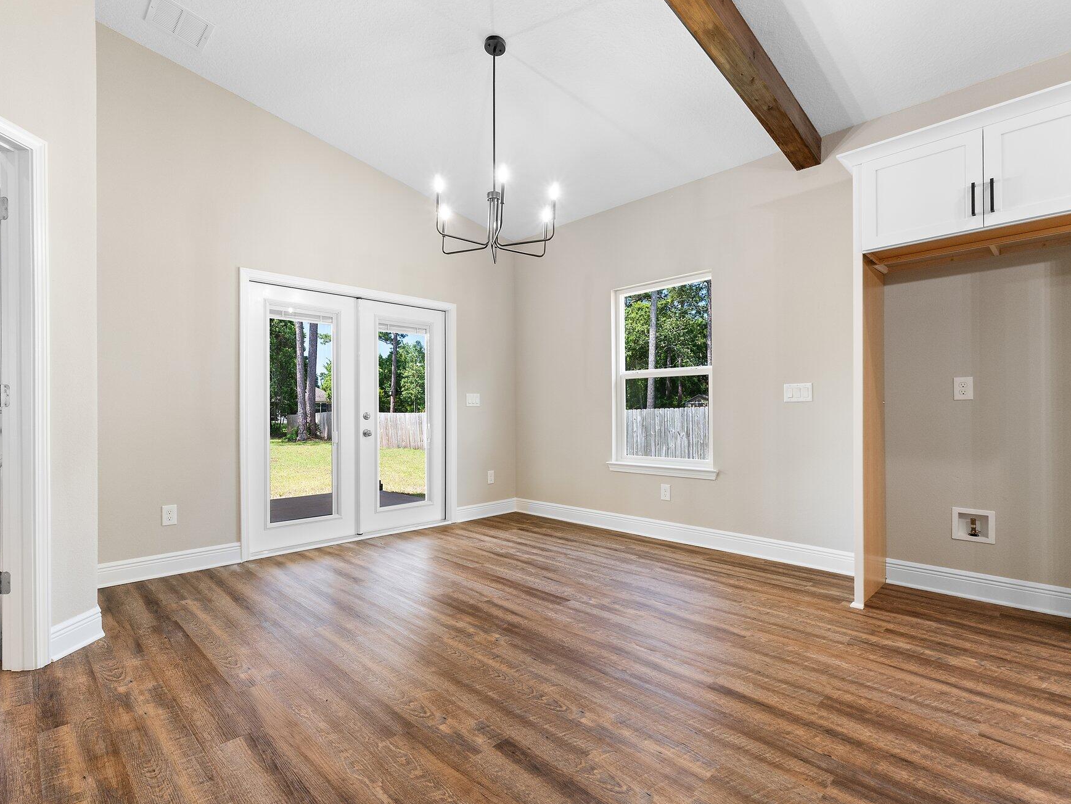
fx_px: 526
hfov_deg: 90.9
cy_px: 417
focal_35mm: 17
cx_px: 496
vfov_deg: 74.7
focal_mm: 10
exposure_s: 1/2.5
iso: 400
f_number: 8
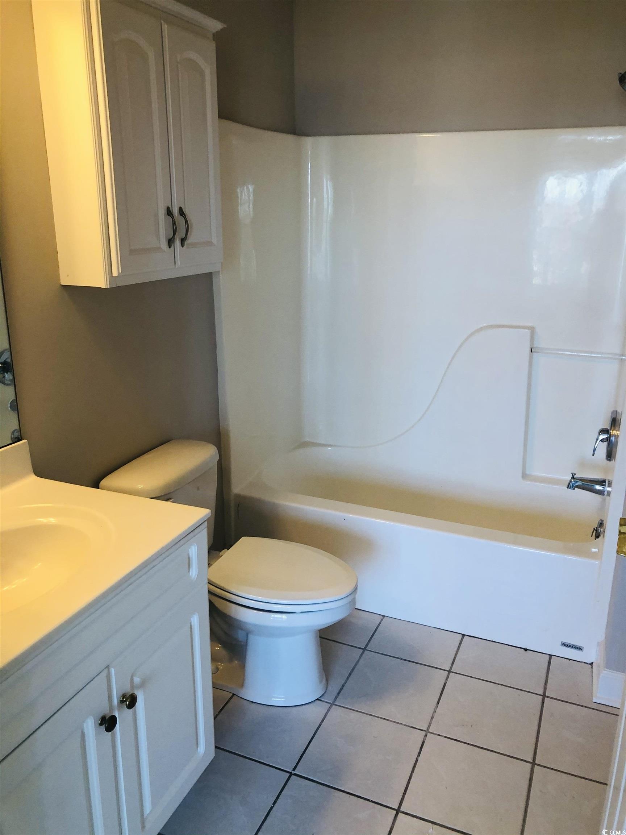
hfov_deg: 49.7
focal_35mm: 28
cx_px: 313
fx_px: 675
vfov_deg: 63.4
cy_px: 418
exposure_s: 1/24
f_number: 1.8
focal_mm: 3.99
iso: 32
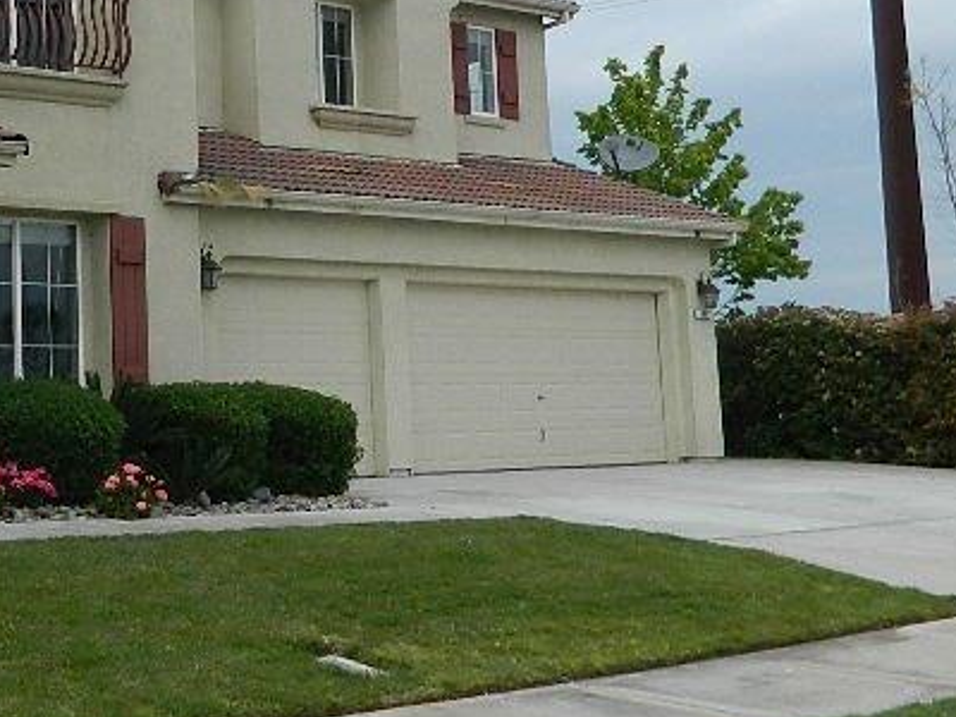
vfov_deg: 22.7
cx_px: -98
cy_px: 172
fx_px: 1768
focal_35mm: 64
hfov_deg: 27.6
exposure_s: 1/200
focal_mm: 4.5
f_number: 8.7
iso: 80
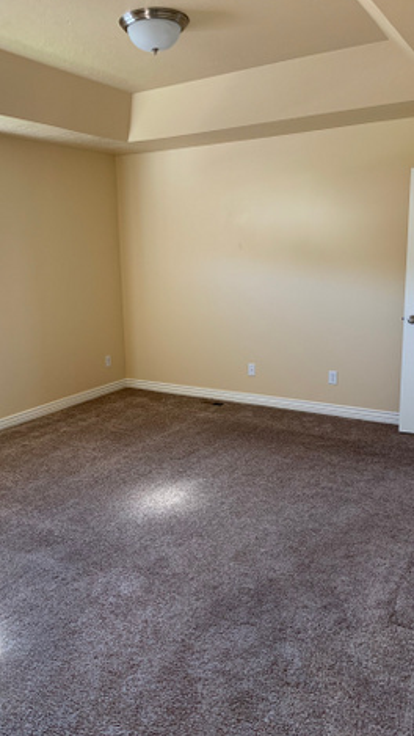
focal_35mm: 29
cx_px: 182
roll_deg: +1.4
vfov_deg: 66.1
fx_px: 566
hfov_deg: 40.1
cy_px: 366
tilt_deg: -10.6
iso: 160
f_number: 1.8
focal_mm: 4.25
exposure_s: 1/60
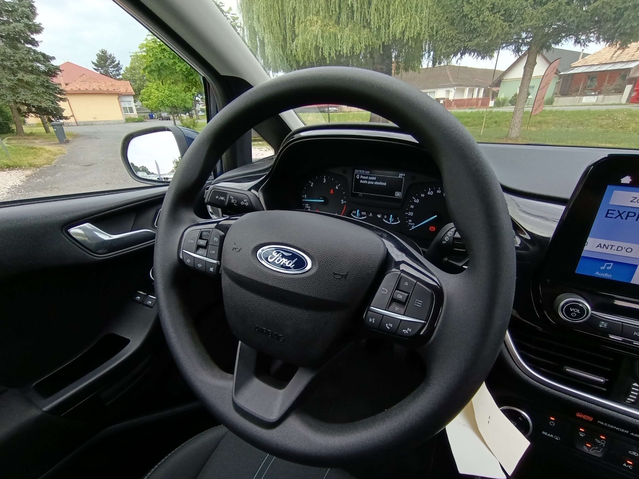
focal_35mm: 16
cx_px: 320
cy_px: 240
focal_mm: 1.65
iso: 50
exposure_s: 1/177
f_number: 2.2
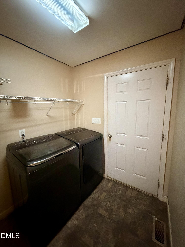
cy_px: 124
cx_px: 92
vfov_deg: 102.1
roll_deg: +1.5
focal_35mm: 14
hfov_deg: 85.7
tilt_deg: -9.4
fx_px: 100
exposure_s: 1/30
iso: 1250
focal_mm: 2.22
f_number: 2.2
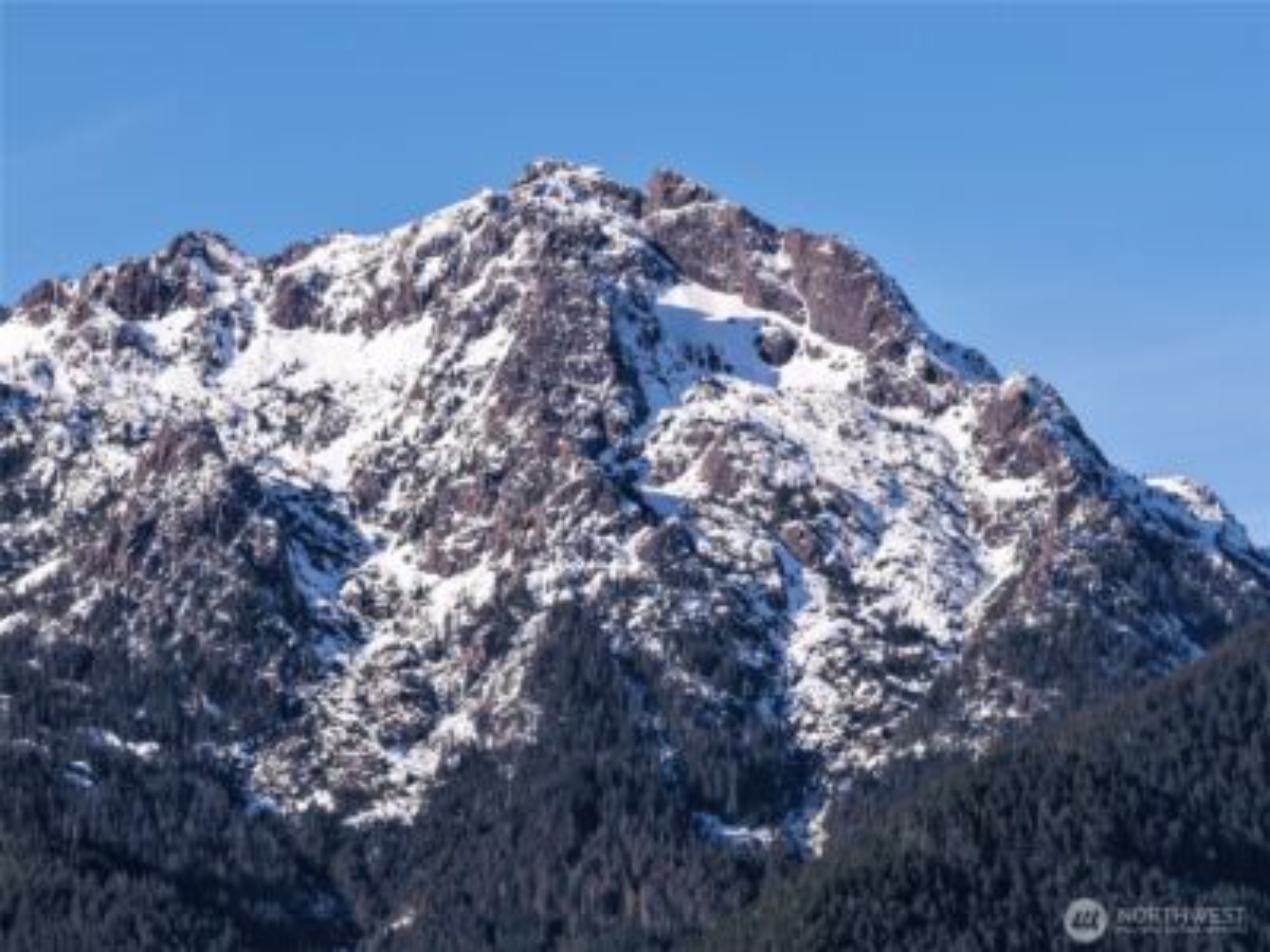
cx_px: 635
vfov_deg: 8.8
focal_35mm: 168
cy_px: 476
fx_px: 6164
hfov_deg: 11.8
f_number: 2.8
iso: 160
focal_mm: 40
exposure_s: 1/2000
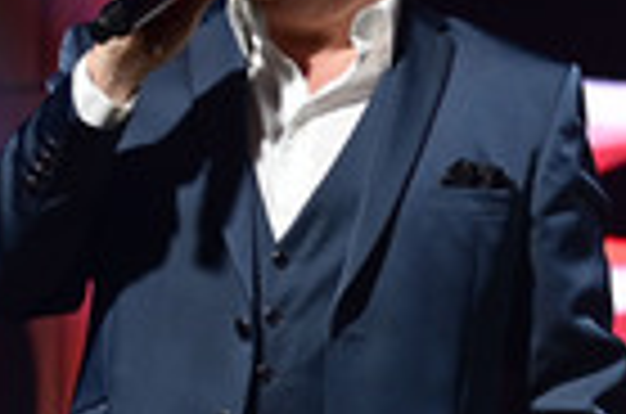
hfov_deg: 7.7
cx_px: 588
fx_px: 4632
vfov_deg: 5.1
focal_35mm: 267
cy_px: 279
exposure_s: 1/250
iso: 900
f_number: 2.8
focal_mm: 82
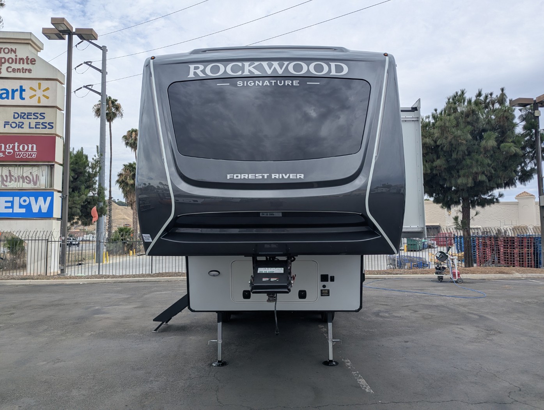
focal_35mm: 24
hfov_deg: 71.5
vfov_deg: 56.9
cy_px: 205
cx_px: 272
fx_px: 378
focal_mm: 6.81
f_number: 1.85
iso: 47
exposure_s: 1/2309
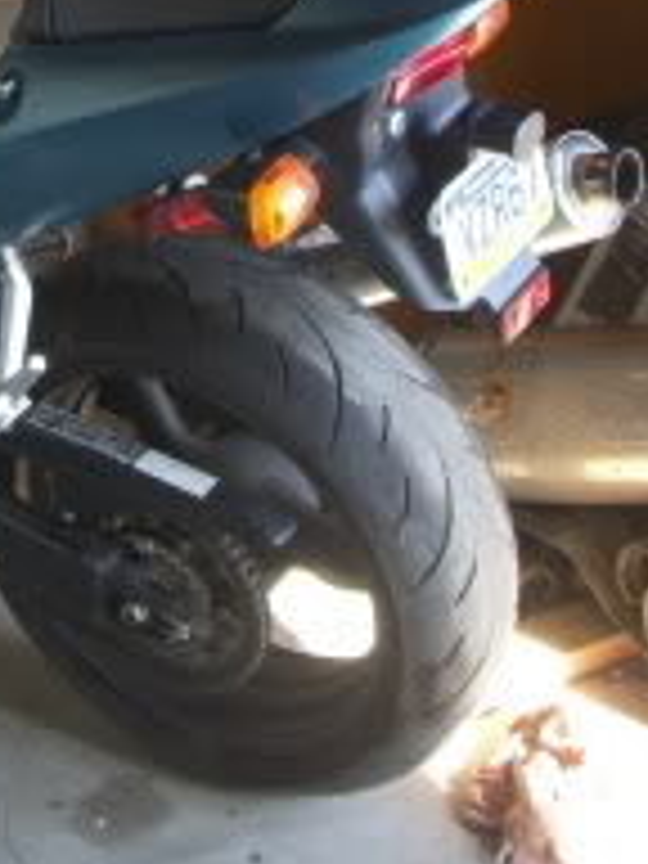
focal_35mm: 96
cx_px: -106
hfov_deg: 14.9
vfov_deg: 19.7
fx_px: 2396
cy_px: -50
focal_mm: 6.3
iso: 125
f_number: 3.3
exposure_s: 1/30
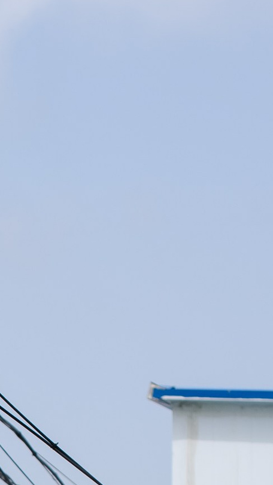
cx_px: -373
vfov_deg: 8.3
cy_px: 921
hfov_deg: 4.8
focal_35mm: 248
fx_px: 3190
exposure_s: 1/1250
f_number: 4
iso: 100
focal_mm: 50
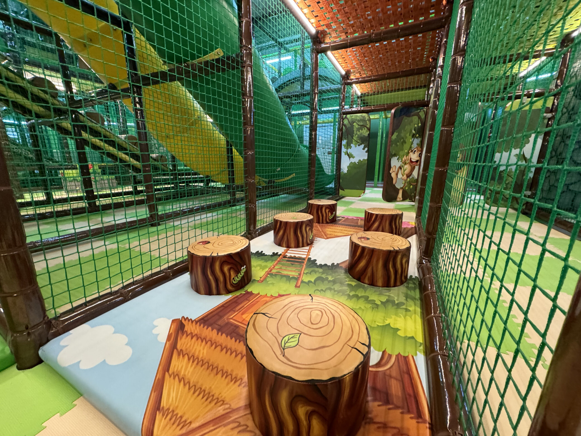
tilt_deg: -12.8
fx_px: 235
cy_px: 218
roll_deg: +0.7
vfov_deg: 85.7
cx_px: 290
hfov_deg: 102.1
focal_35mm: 14
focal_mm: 2.22
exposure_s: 1/50
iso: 500
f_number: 2.2
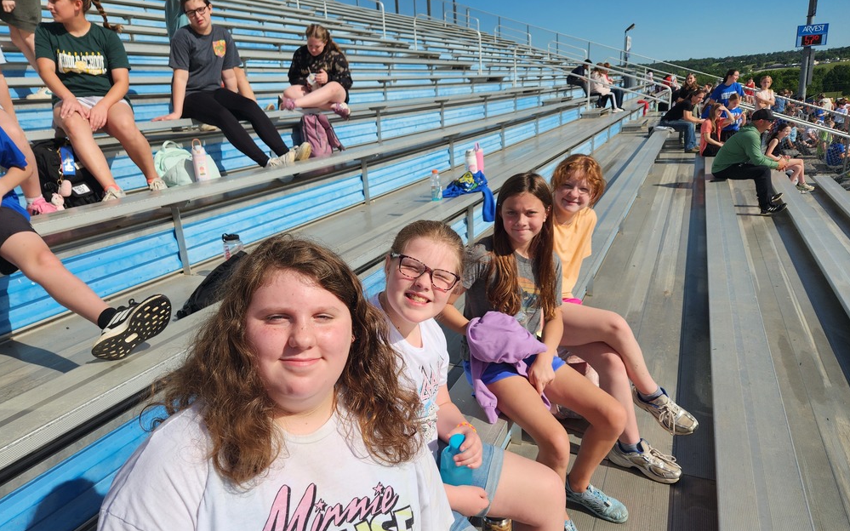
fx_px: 579
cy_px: 261
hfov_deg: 72.5
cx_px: 417
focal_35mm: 25
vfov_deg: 49.3
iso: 20
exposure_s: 1/3569
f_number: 1.8
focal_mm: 5.4
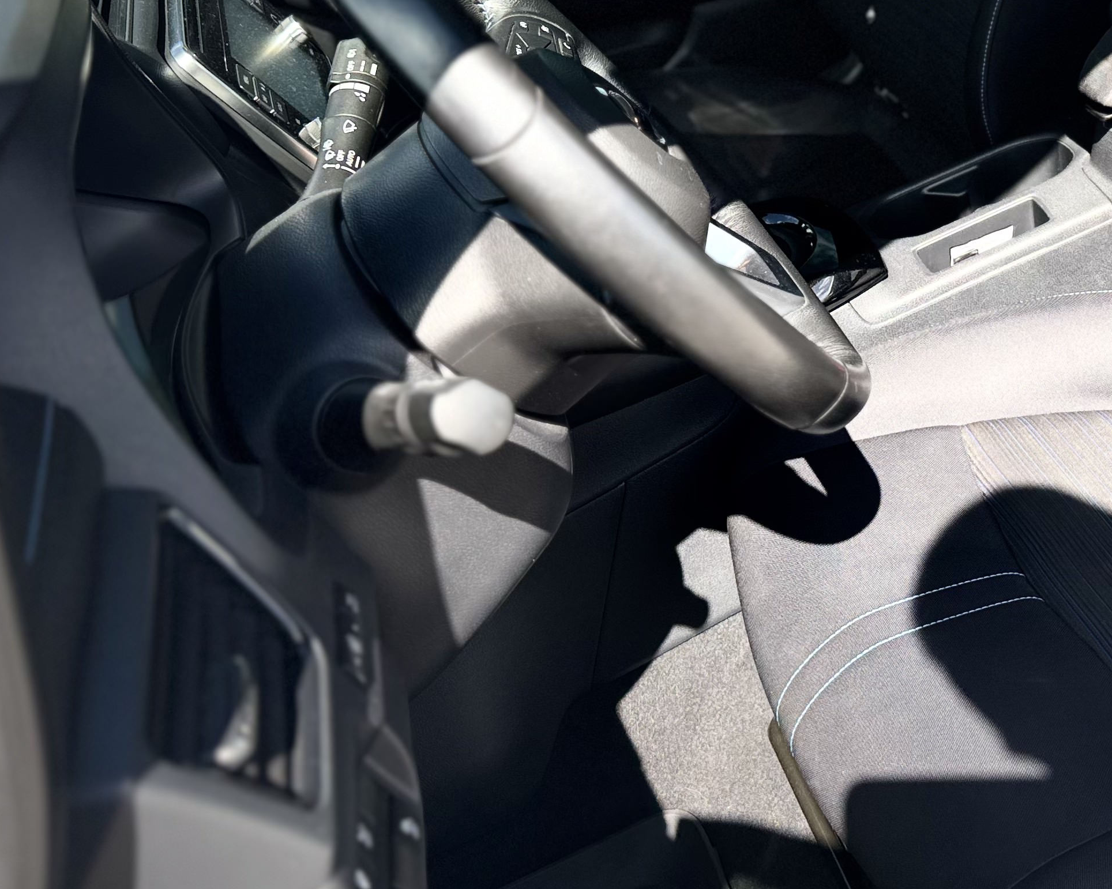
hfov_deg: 36.4
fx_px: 1612
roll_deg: +10.6
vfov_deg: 30.1
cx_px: 934
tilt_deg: -28.4
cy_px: 184
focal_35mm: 49
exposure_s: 1/1597
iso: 80
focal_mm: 6.76
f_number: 1.78
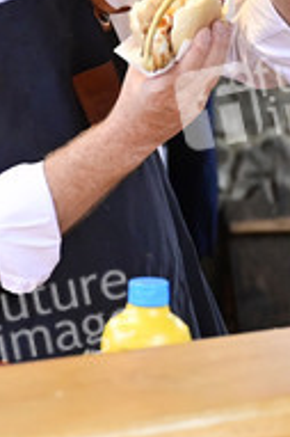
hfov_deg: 15.1
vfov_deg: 21.7
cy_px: -18
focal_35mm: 90
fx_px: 1089
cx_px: 84
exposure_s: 1/200
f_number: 2.8
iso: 3200
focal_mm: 43
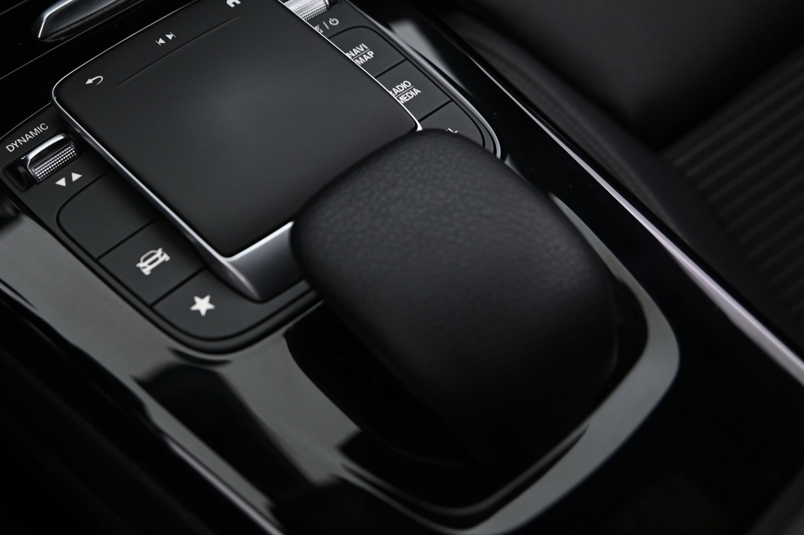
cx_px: 247
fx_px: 1205
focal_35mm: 54
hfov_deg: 36.4
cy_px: 174
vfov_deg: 24.9
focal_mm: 35
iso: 2000
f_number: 4
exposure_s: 1/15
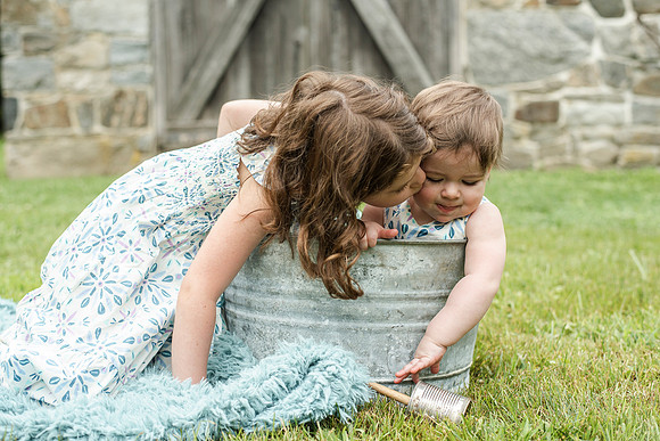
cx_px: 330
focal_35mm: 50
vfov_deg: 27.0
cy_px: 220
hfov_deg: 39.6
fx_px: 917
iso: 640
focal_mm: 50
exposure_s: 1/2000
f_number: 3.5
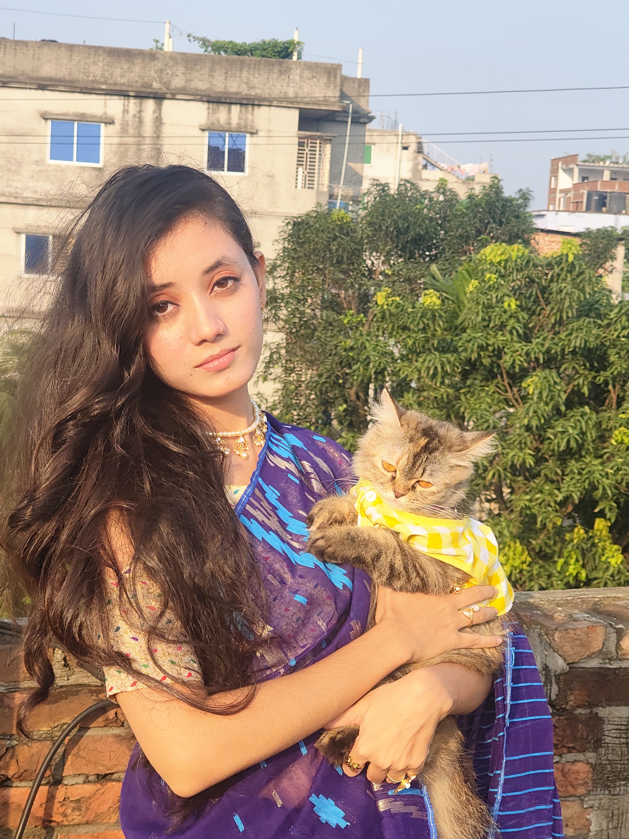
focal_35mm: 64
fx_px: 1551
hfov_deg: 22.9
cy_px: 420
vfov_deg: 30.3
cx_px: 314
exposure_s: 1/1037
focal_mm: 7.1
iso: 134
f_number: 2
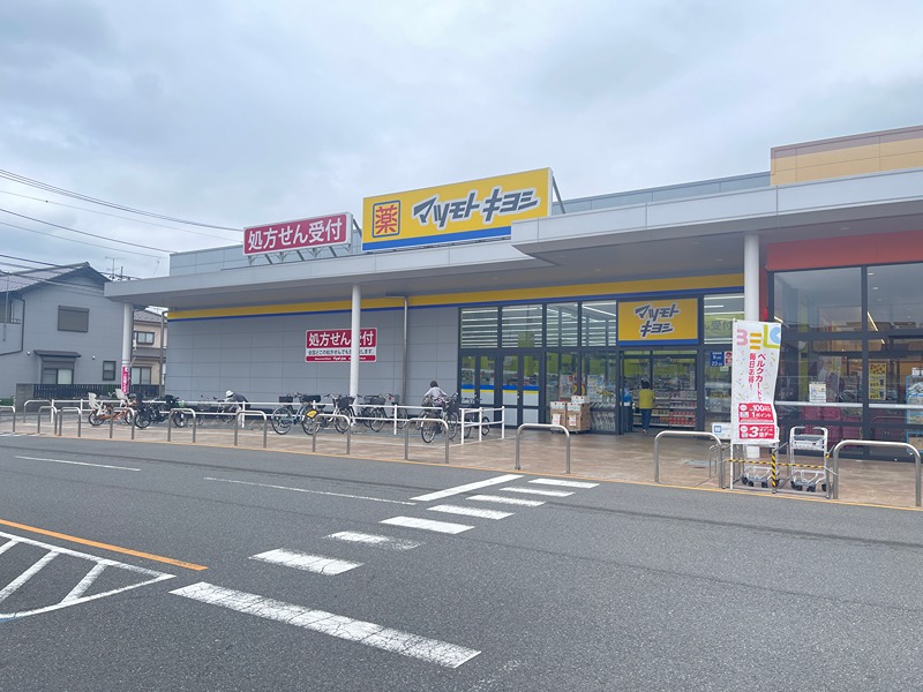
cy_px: 346
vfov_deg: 54.9
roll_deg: -1.1
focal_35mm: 25
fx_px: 667
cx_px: 462
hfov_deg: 69.4
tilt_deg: +2.0
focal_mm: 5.1
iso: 50
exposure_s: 1/1057
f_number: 1.6
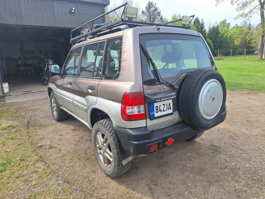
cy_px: 100
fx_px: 176
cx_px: 132
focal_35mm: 23
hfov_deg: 73.9
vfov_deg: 58.9
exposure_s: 1/1245
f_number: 1.8
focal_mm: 5.54
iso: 40
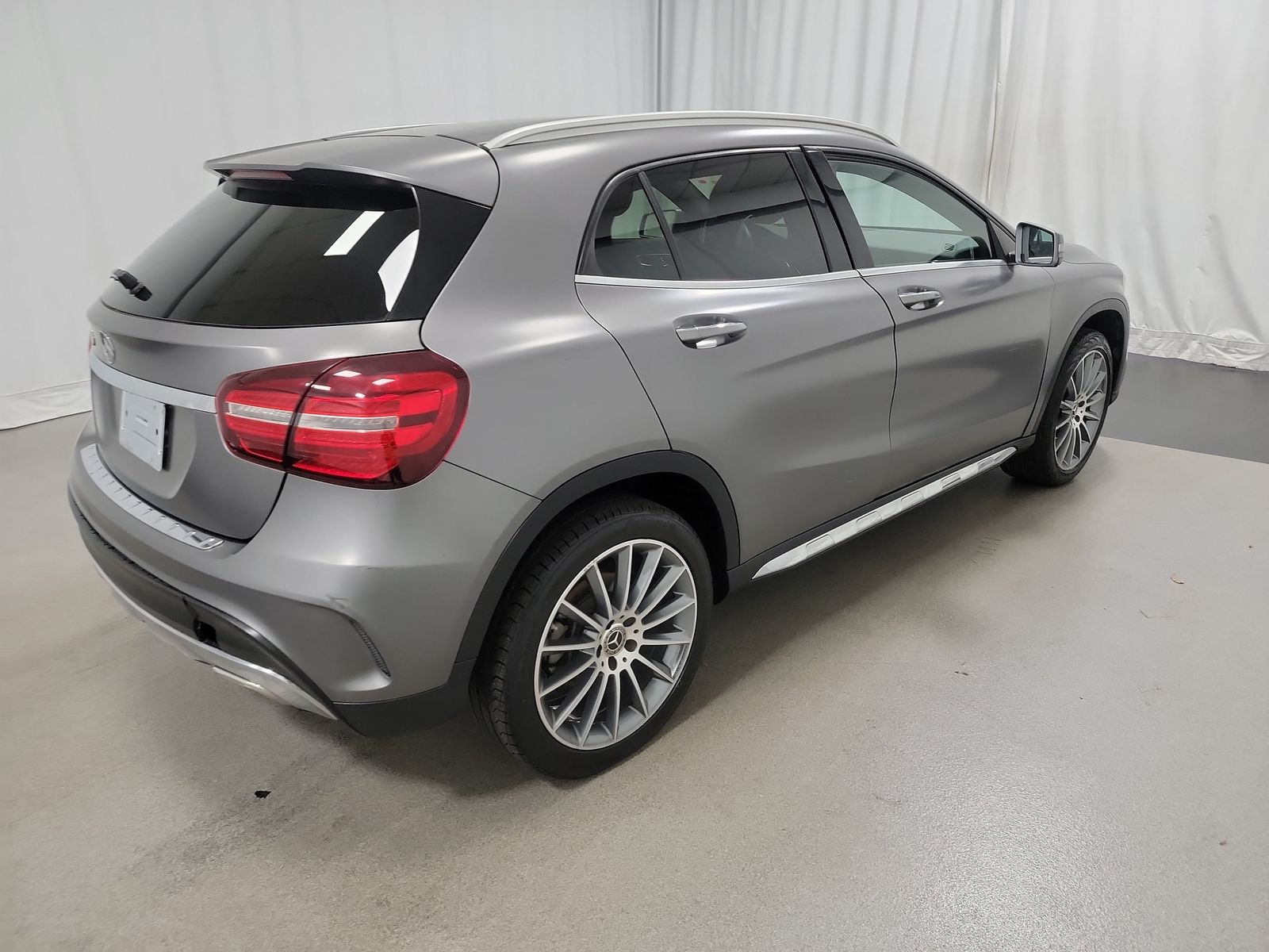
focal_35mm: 24
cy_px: 476
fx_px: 880
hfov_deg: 71.6
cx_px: 634
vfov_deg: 56.8
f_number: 1.8
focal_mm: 6.7
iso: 440
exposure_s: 1/59
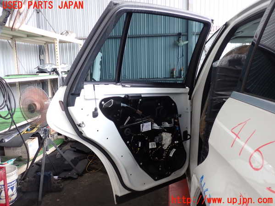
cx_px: 138
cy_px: 103
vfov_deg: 46.8
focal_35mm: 30
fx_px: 238
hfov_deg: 60.0
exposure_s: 1/60
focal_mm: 5.4
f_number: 2.3
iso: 200
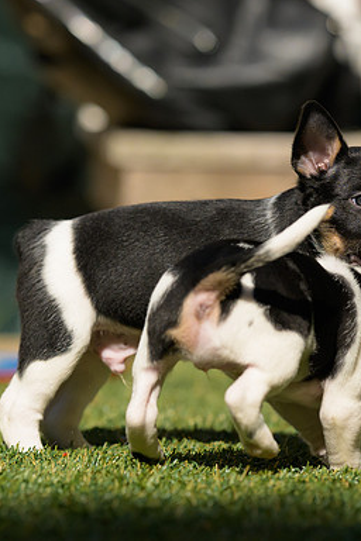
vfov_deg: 5.7
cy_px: 209
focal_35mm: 360
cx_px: 111
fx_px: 5415
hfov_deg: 3.8
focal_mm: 135
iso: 800
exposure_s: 1/16000
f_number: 2.8
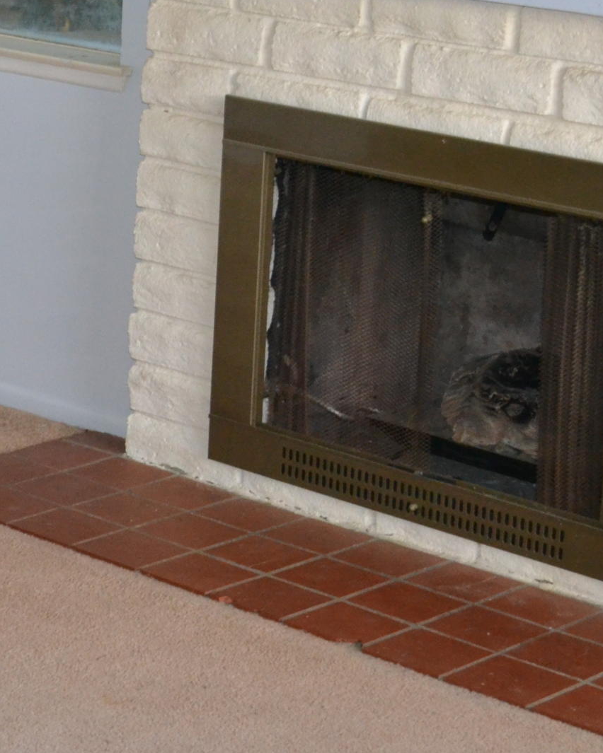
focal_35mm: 119
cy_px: 189
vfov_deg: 16.1
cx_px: -207
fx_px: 2655
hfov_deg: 12.5
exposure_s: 1/60
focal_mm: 30
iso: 1600
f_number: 4.5
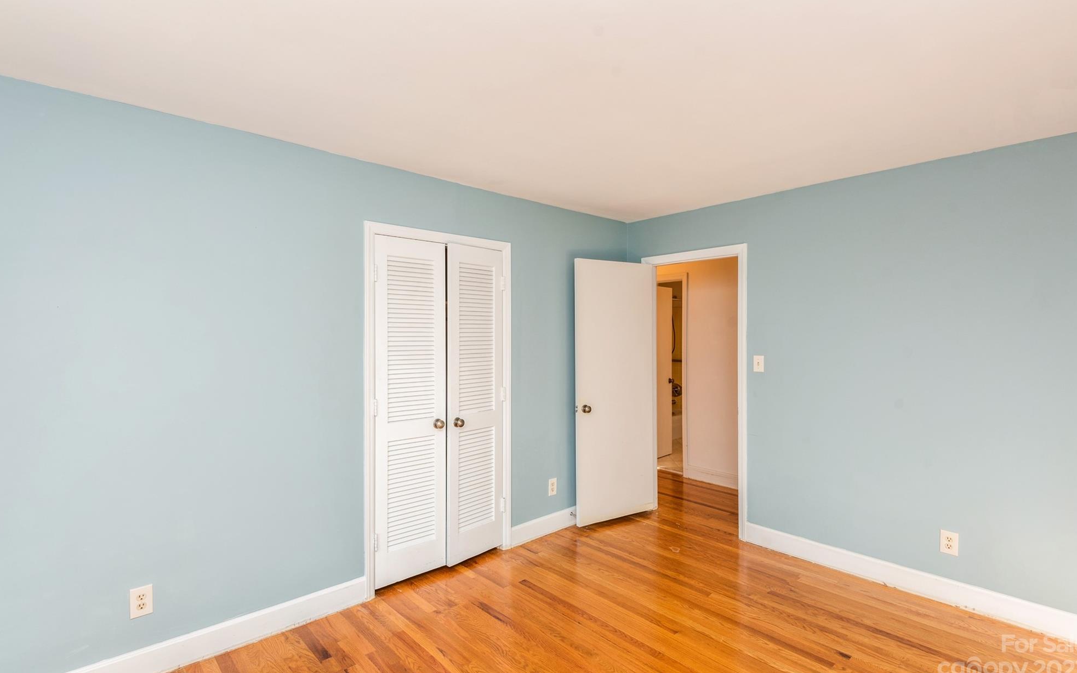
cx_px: 530
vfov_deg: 68.0
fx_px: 499
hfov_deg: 94.4
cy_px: 320
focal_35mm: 17
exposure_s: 1/20
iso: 320
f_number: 8
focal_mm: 16
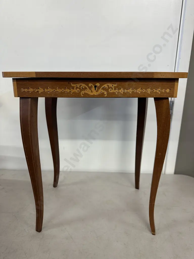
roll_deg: -1.3
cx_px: 97
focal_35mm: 24
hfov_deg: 56.8
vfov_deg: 71.6
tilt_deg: -16.4
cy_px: 130
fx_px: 179
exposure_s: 1/100
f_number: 1.78
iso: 160
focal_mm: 6.86
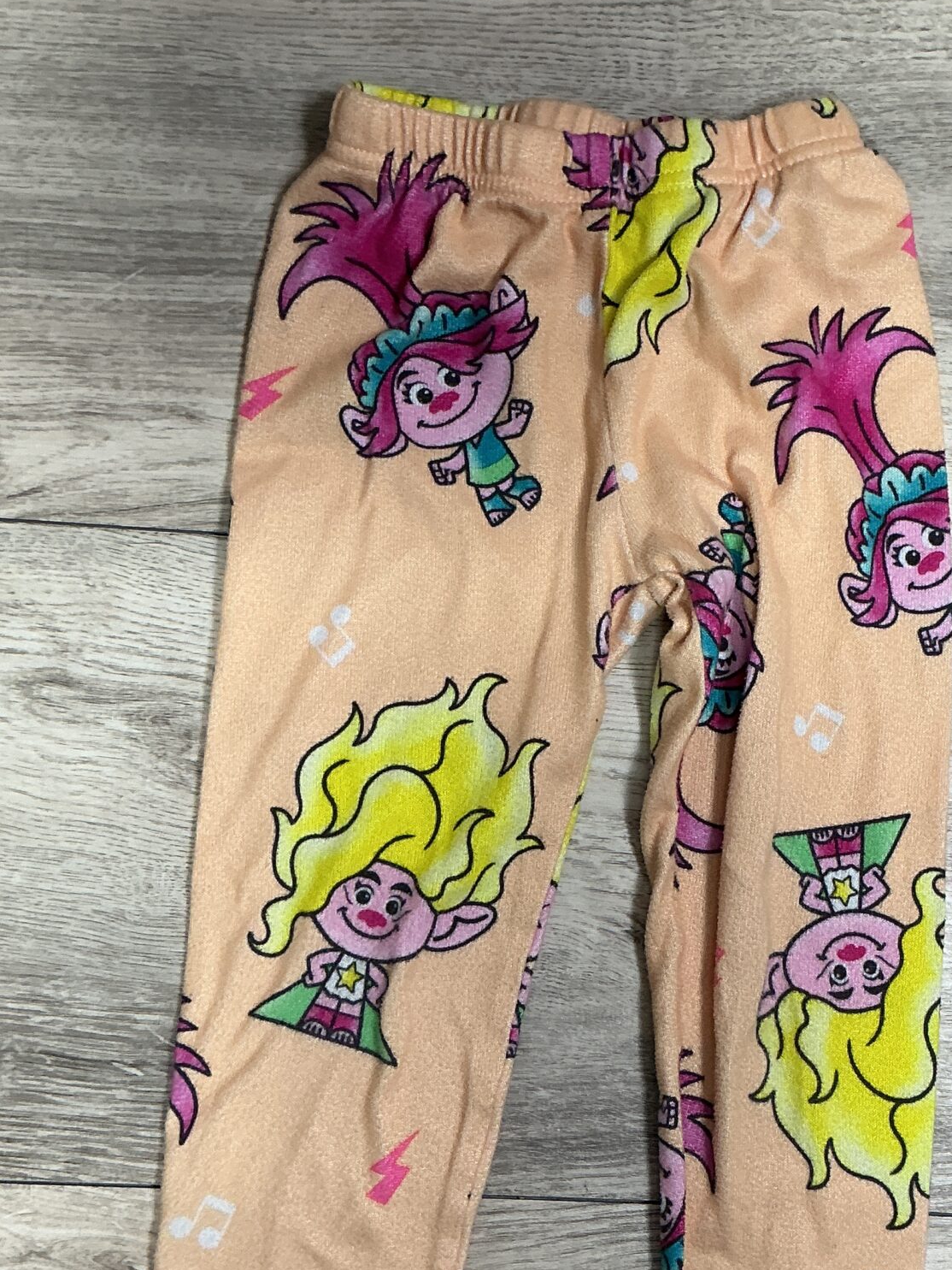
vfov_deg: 38.0
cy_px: 782
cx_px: 655
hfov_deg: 28.9
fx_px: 1833
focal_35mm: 50
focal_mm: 3
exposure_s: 1/50
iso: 40
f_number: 1.8
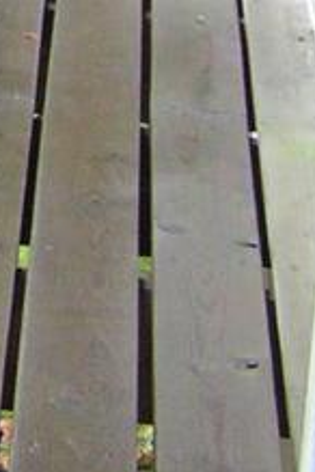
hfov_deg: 5.7
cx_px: -533
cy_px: -556
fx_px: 3032
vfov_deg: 8.3
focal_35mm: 231
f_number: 2.8
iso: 125
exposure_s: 1/50
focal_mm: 6.3
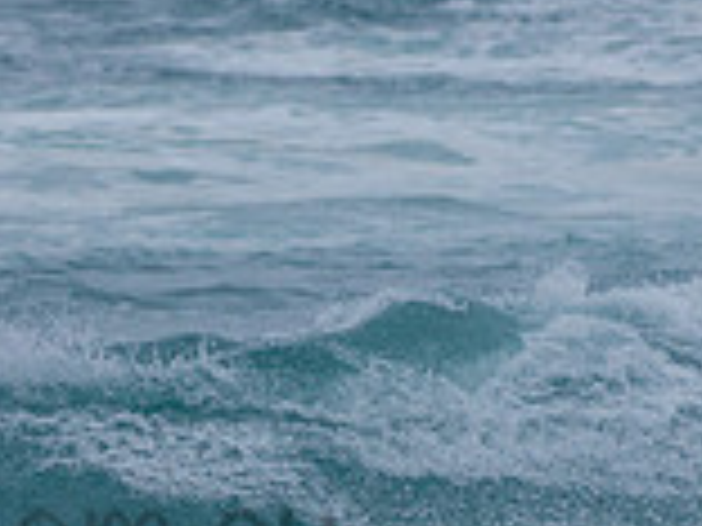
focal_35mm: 2186
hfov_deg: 0.9
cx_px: -140
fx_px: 44331
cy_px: 492
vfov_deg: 0.7
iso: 400
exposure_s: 1/2000
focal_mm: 500
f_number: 5.6
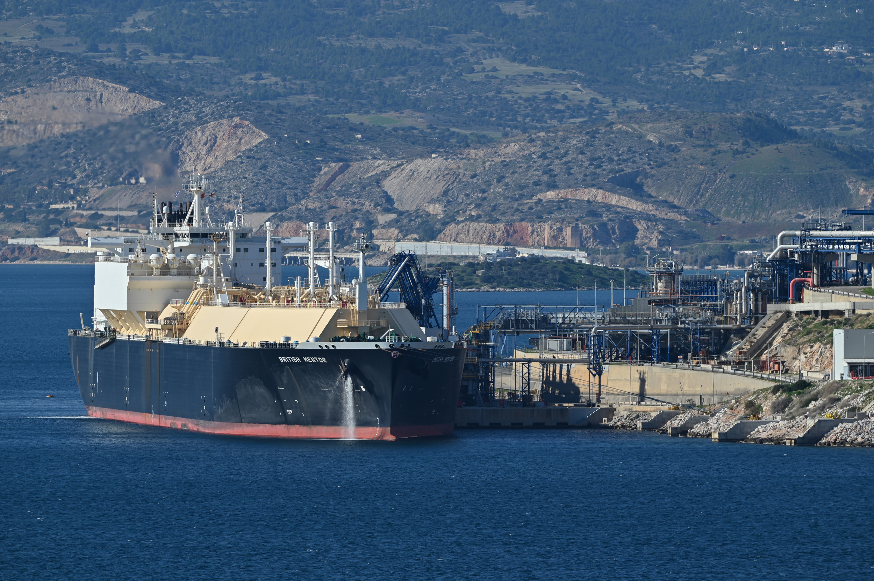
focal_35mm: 430
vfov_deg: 3.2
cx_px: 437
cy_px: 290
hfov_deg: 4.8
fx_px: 10432
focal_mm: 430
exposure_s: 1/500
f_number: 8
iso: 100
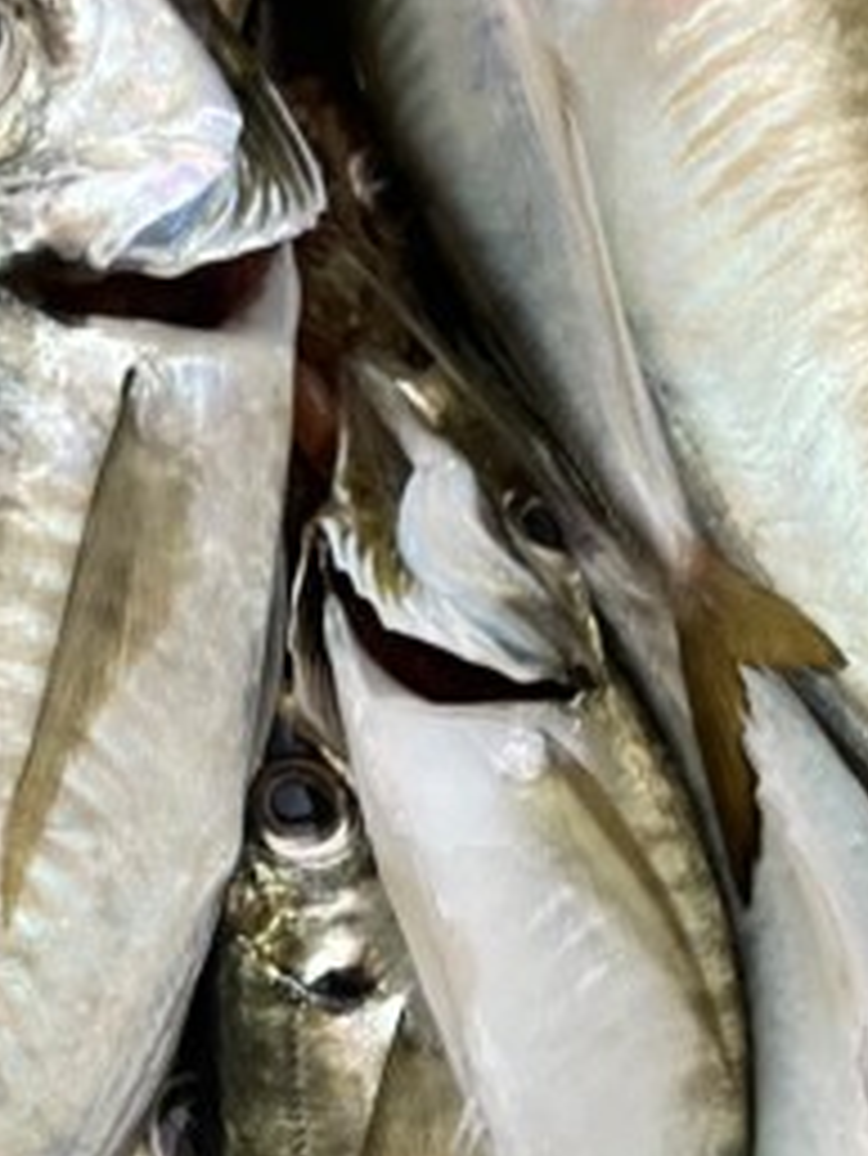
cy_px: 1169
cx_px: 292
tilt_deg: -86.2
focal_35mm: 81
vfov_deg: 23.1
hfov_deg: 18.2
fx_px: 2706
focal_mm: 4.2
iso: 320
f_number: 1.6
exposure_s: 1/60
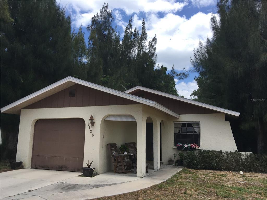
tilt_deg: +9.1
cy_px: 100
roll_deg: -1.0
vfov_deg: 48.2
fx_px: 224
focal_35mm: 29
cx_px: 134
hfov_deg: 61.7
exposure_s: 1/1221
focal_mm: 4.15
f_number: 2.2
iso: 25
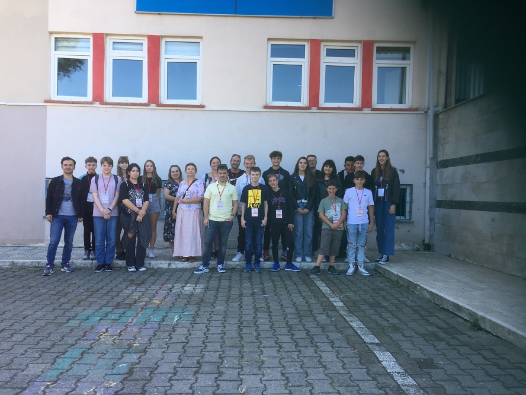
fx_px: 441
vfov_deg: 48.2
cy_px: 198
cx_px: 263
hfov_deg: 61.7
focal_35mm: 29
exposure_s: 1/207
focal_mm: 4.15
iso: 32
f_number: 2.2
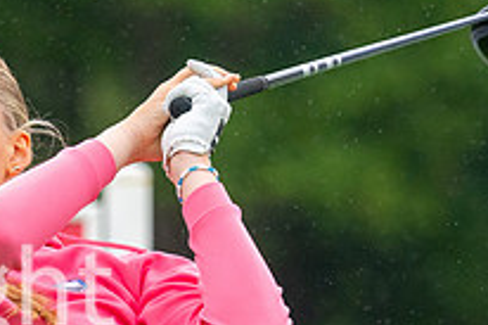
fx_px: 20466
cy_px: 474
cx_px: -100
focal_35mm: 1511
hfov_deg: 1.4
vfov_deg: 0.9
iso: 400
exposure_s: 1/1000
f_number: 4
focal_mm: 300
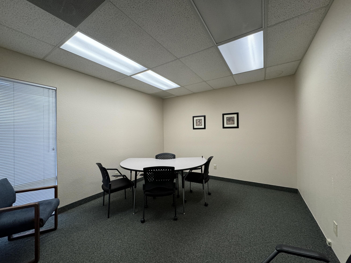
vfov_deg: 85.7
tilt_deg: -0.5
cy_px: 132
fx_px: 142
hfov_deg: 102.1
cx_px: 176
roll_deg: +1.2
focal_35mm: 14
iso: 200
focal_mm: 2.22
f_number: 2.2
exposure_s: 1/120
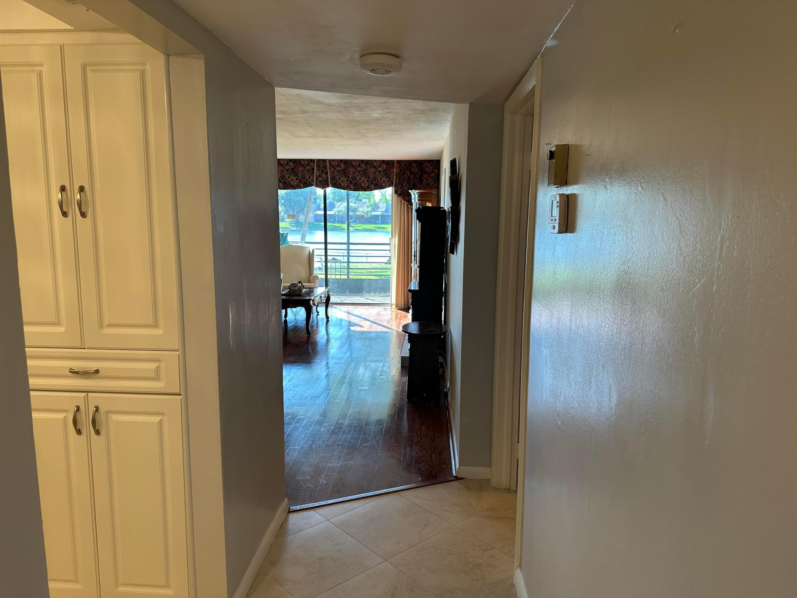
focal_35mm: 24
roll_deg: -0.4
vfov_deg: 56.8
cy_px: 299
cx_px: 398
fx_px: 553
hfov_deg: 71.6
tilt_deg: -8.3
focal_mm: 6.86
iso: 125
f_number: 1.78
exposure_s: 1/120
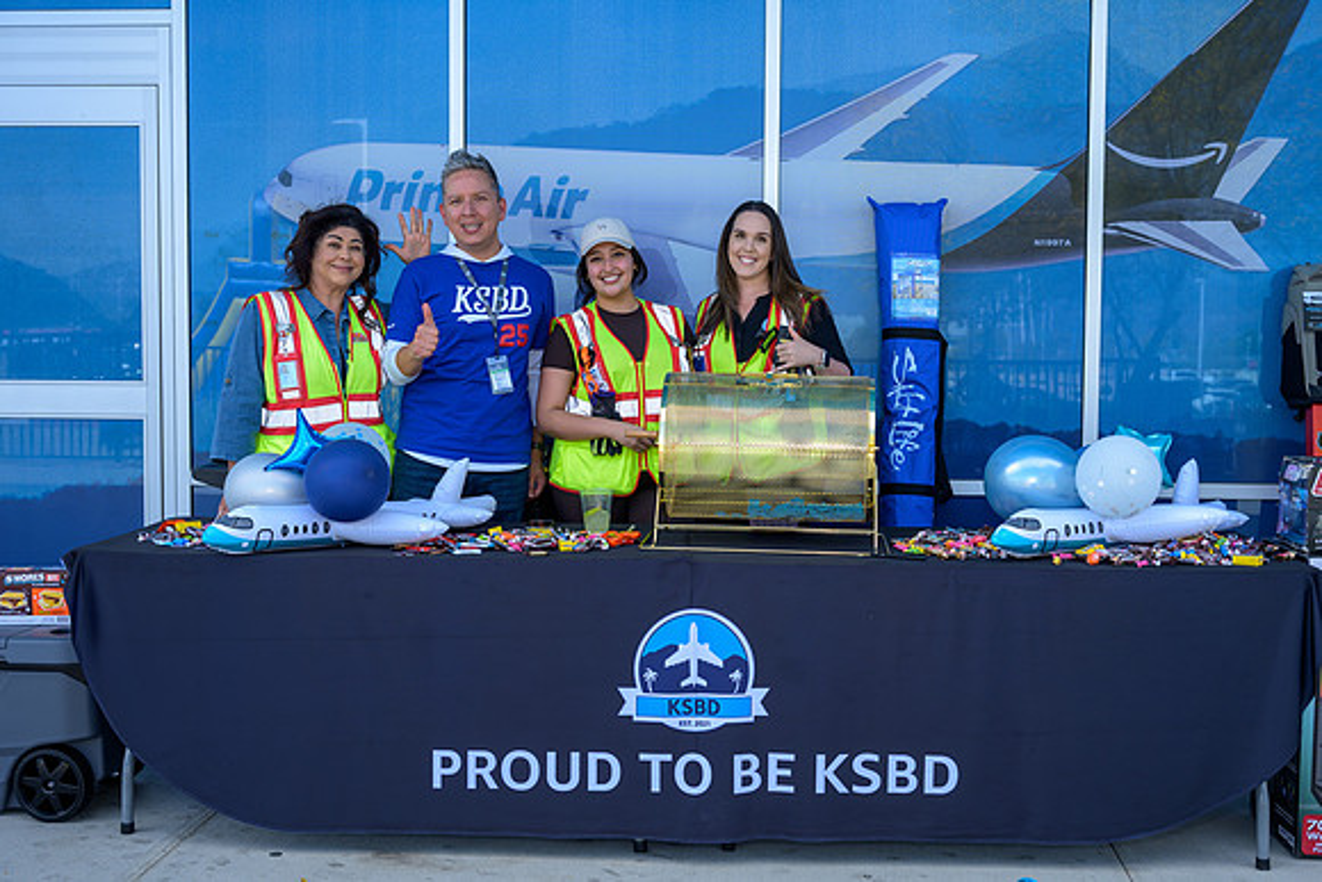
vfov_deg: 30.5
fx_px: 1616
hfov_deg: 44.5
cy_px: 441
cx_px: 661
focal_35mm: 44
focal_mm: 44
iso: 100
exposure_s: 1/400
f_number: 4
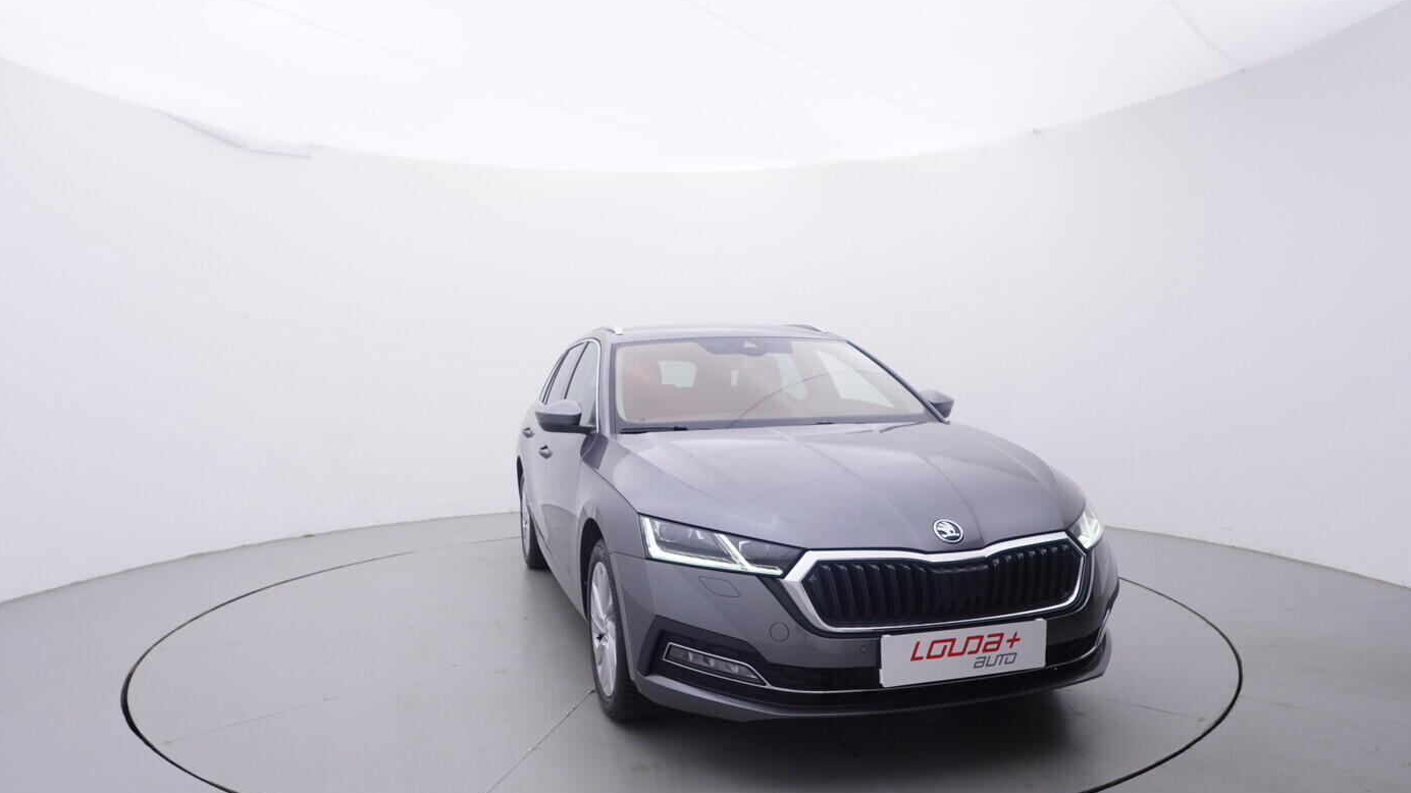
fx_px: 918
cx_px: 682
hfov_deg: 75.1
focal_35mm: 25
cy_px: 483
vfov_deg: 46.4
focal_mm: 15
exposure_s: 1/80
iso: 200
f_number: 5
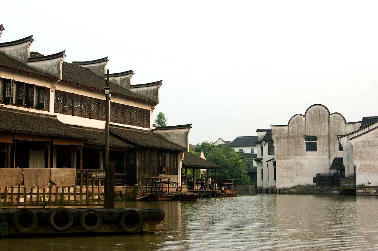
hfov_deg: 37.9
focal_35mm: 52
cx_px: 189
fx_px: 551
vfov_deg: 25.7
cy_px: 126
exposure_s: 1/80
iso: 100
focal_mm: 35
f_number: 6.3
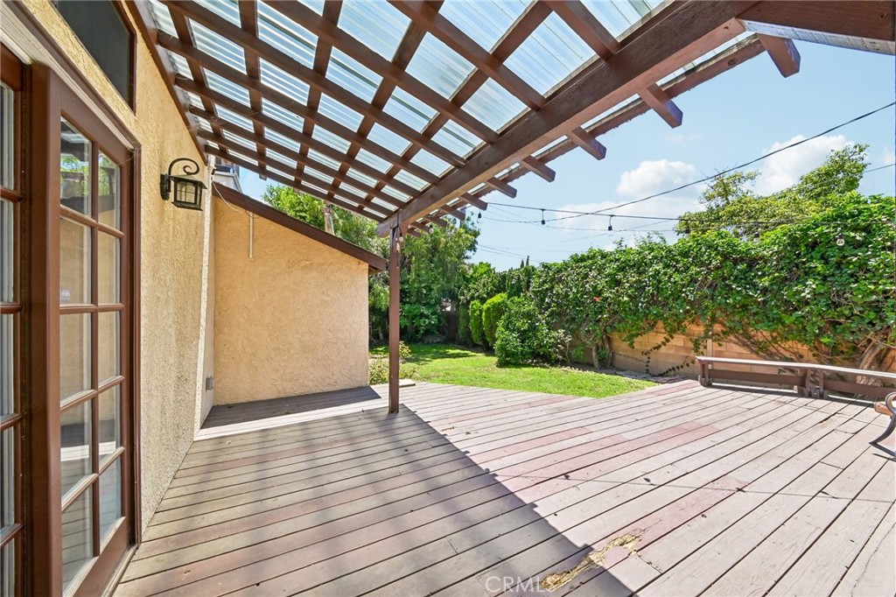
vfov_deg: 90.0
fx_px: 299
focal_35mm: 12
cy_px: 298
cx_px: 448
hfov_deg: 112.6
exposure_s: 1/25
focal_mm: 12
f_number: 22
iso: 250
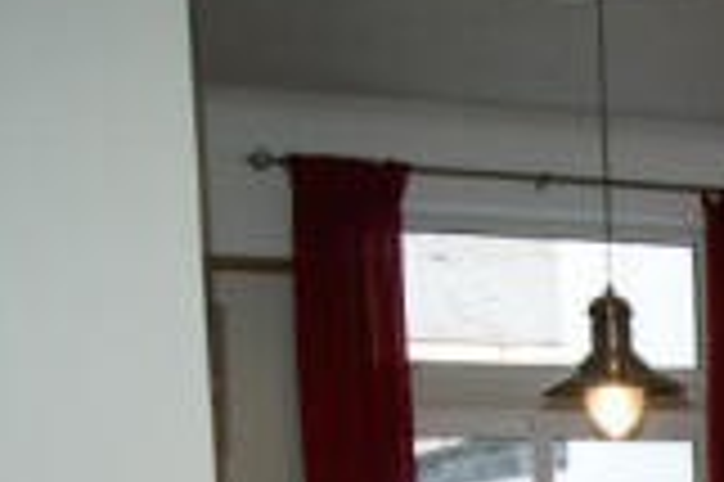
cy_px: 705
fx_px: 2210
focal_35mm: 110
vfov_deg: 11.9
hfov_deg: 16.1
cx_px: 1255
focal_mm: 18
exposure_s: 1/80
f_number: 5.6
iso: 400
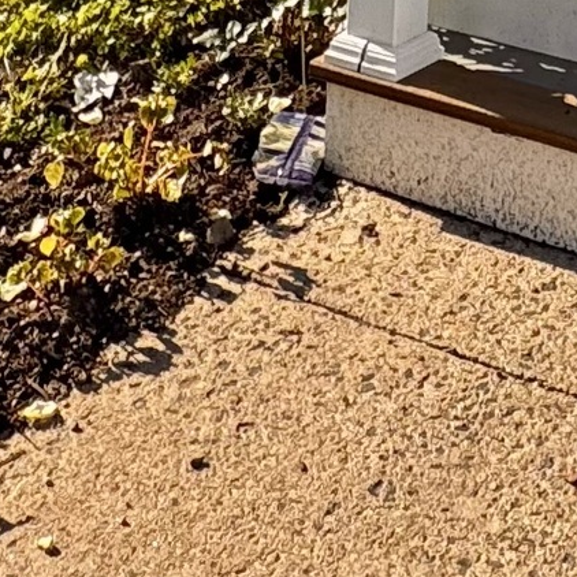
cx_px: 682
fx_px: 1697
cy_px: -982
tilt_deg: +10.2
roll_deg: -1.7
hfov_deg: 18.4
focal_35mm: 90
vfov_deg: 12.5
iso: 40
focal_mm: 2.22
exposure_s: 1/414
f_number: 2.2
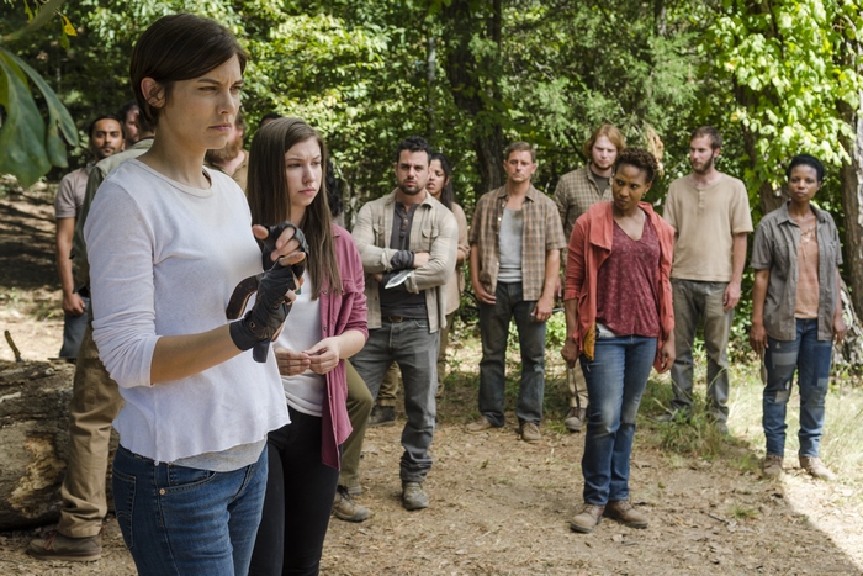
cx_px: 432
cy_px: 288
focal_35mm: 57
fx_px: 1367
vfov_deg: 23.8
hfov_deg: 35.0
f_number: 4
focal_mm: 38
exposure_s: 1/320
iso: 200
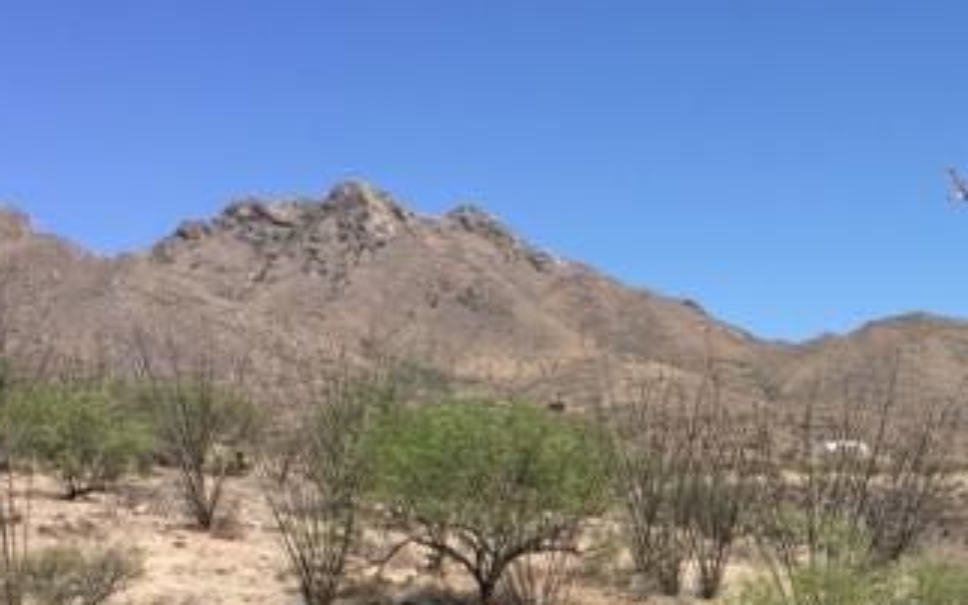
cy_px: 500
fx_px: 1610
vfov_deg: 21.0
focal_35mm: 61
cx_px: 824
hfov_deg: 32.2
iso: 32
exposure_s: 1/1799
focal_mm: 4.15
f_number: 2.2
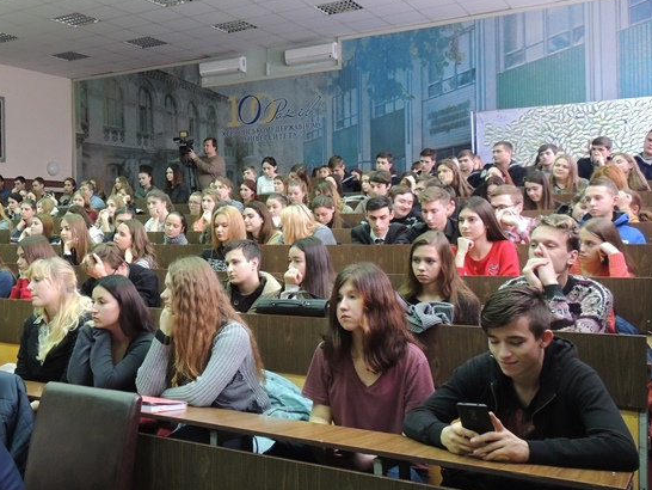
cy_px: 228
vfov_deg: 35.1
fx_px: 773
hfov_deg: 44.5
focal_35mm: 41
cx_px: 180
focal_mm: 4.9
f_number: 3.1
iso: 400
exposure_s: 1/20
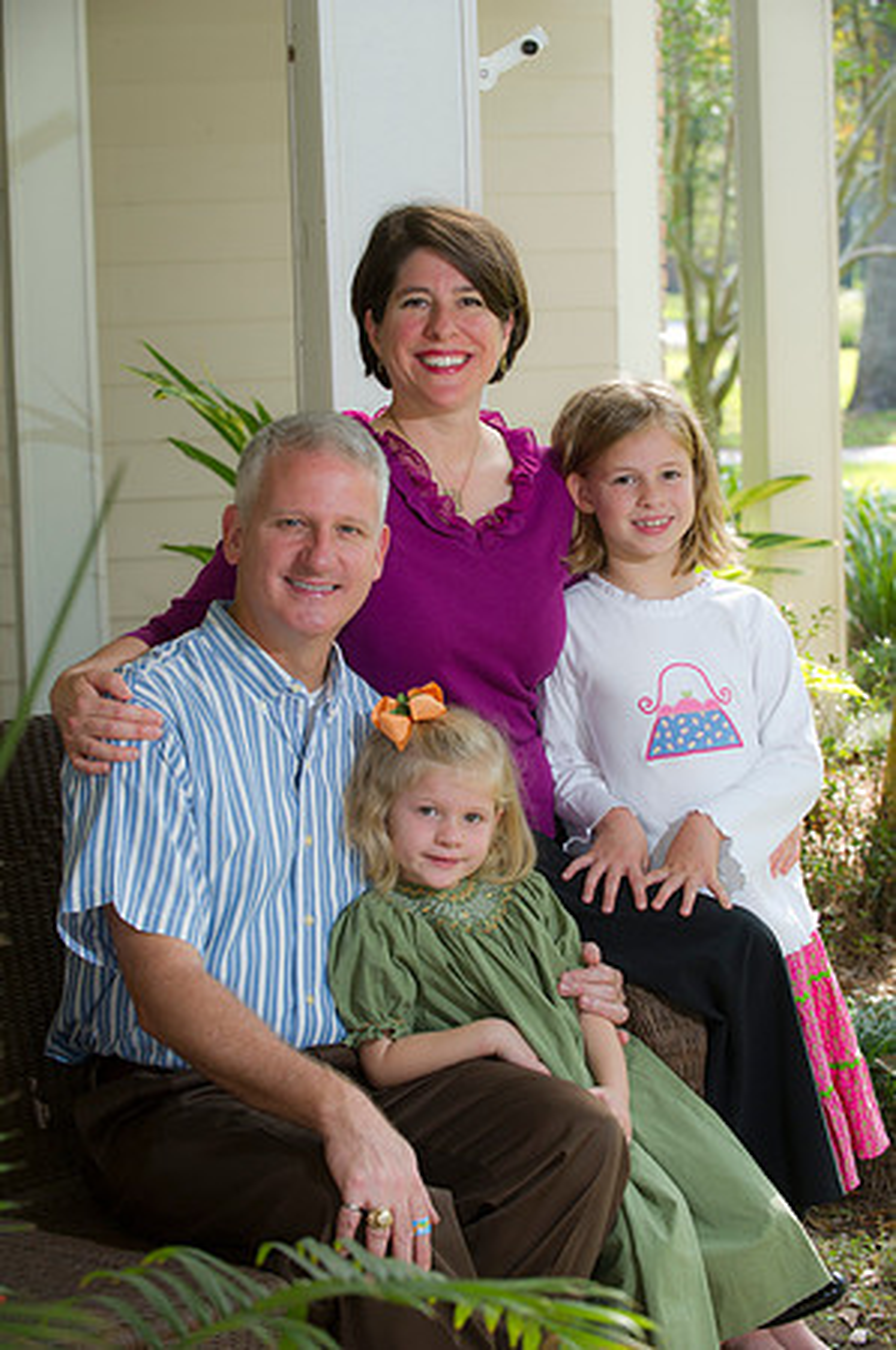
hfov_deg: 16.6
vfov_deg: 24.8
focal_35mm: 82
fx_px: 3068
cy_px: 675
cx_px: 448
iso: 320
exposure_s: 1/160
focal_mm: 82
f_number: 5
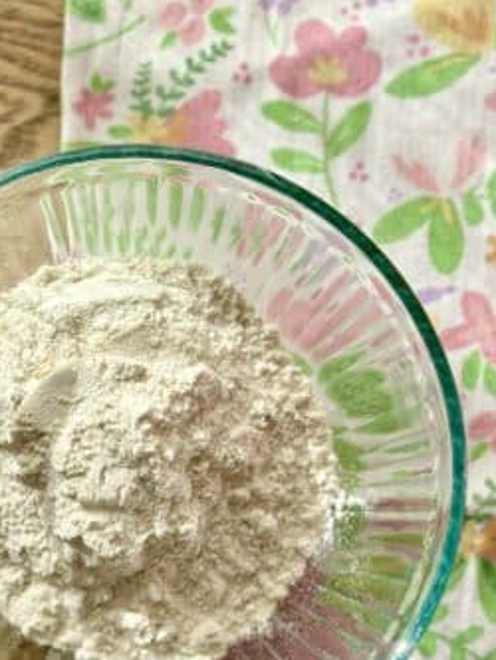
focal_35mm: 72
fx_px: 1375
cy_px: 494
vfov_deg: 26.7
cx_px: 142
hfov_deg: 20.3
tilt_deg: -87.5
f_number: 1.78
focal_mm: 6.86
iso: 80
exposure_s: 1/1721
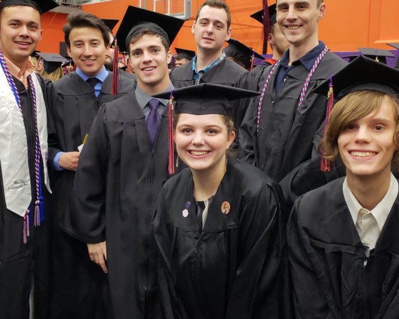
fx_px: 449
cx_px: 211
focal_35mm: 38
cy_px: 109
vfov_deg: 38.7
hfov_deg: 47.9
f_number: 2.4
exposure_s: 1/60
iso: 250
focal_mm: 4.3
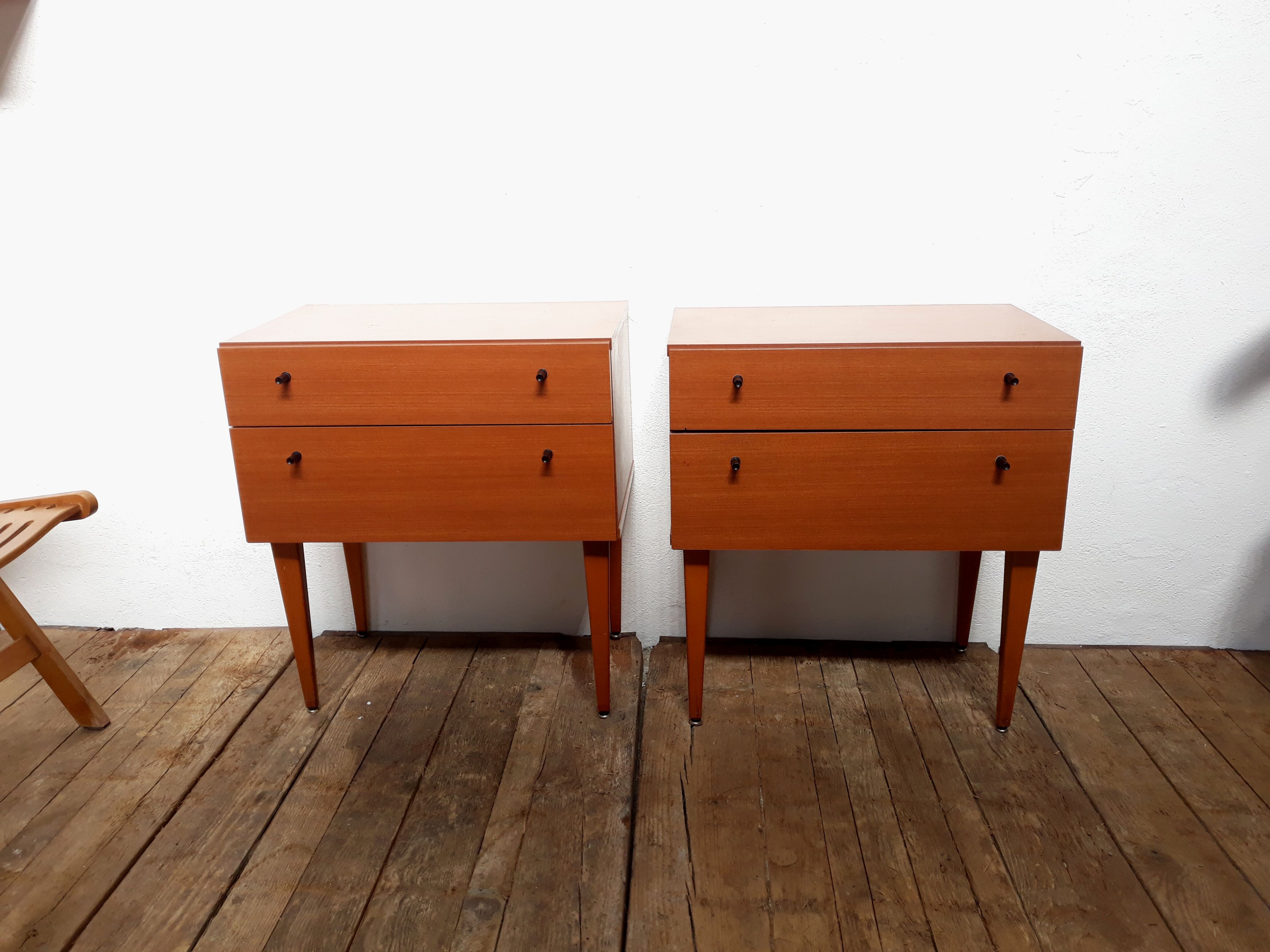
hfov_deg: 65.3
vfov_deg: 51.4
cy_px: 476
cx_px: 635
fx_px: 991
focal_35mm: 27
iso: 40
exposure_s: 1/301
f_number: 1.7
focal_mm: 3.71
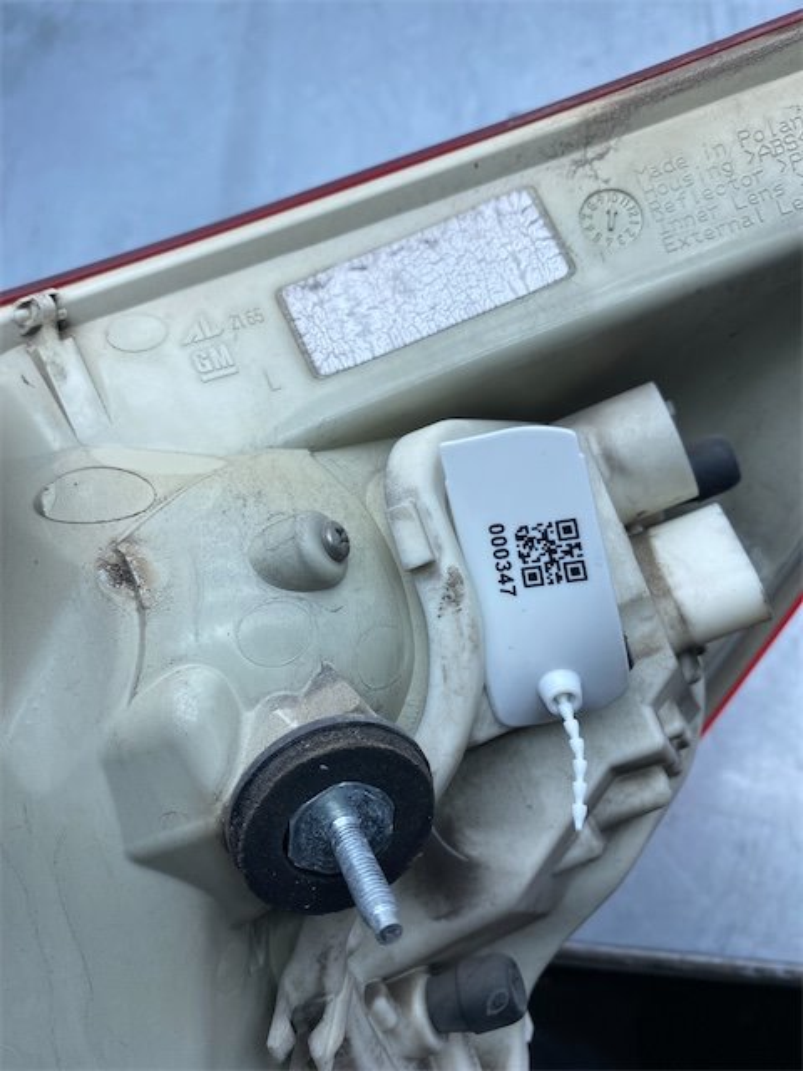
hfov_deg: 53.1
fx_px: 804
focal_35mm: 26
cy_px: 536
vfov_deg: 67.3
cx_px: 402
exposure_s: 1/810
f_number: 1.8
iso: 32
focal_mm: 4.25
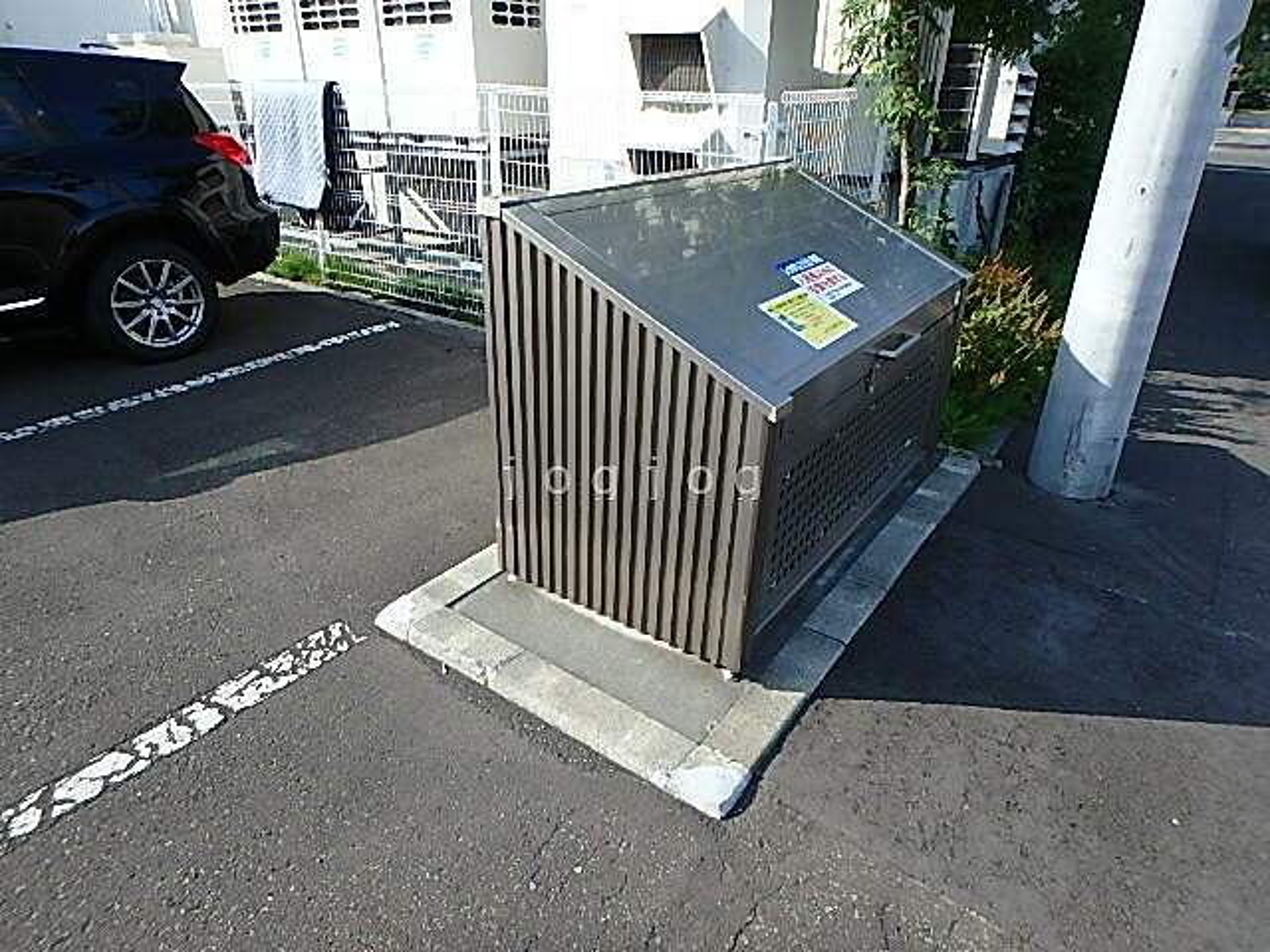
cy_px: 476
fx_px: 770
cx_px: 635
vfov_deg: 63.4
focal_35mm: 21
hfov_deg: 79.0
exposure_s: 1/320
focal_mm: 3.7
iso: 125
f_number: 3.5
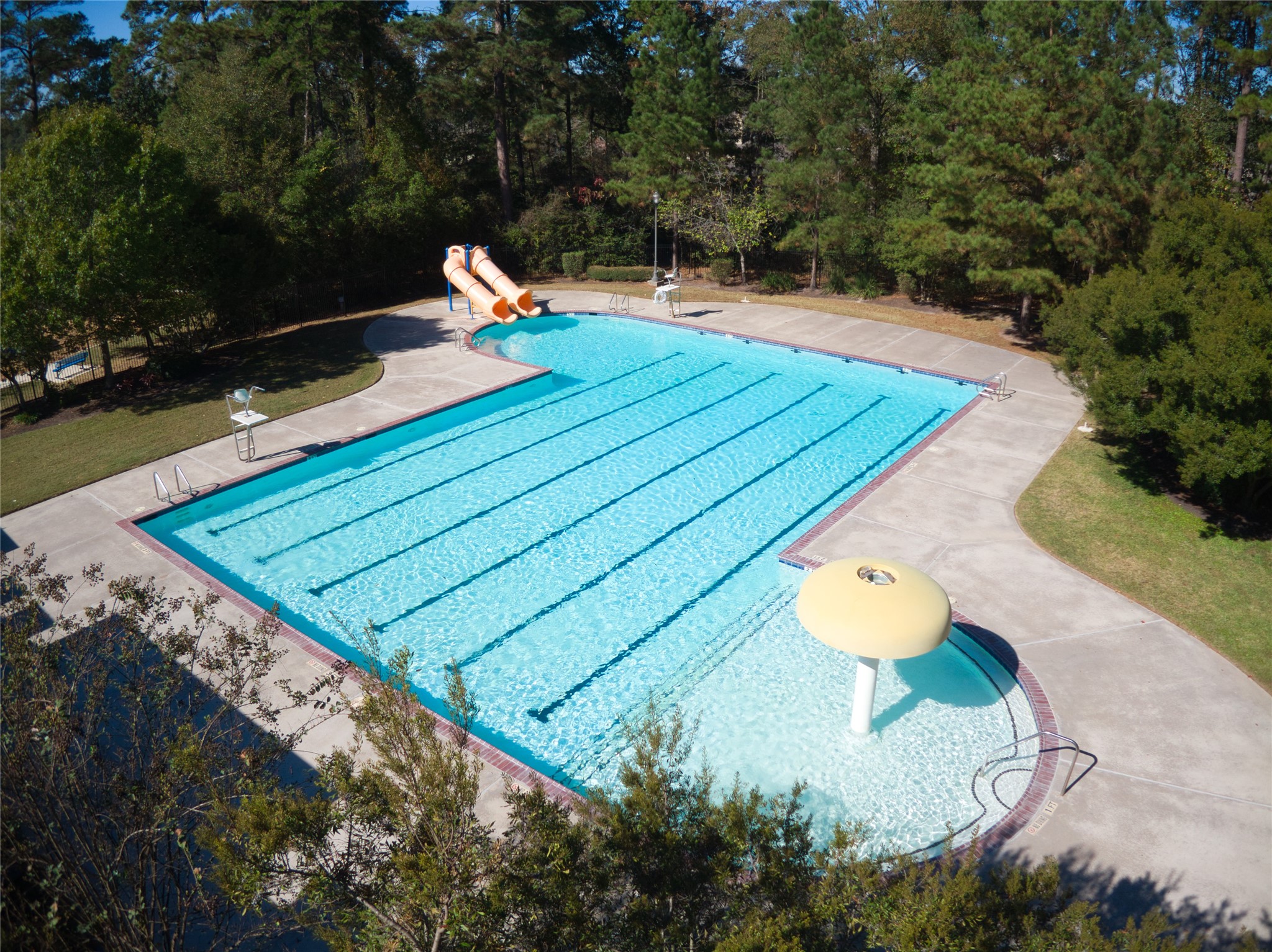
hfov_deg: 71.6
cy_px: 476
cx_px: 636
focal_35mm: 24
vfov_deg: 56.8
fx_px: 881
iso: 100
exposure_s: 1/1250
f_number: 2.8
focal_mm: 4.39
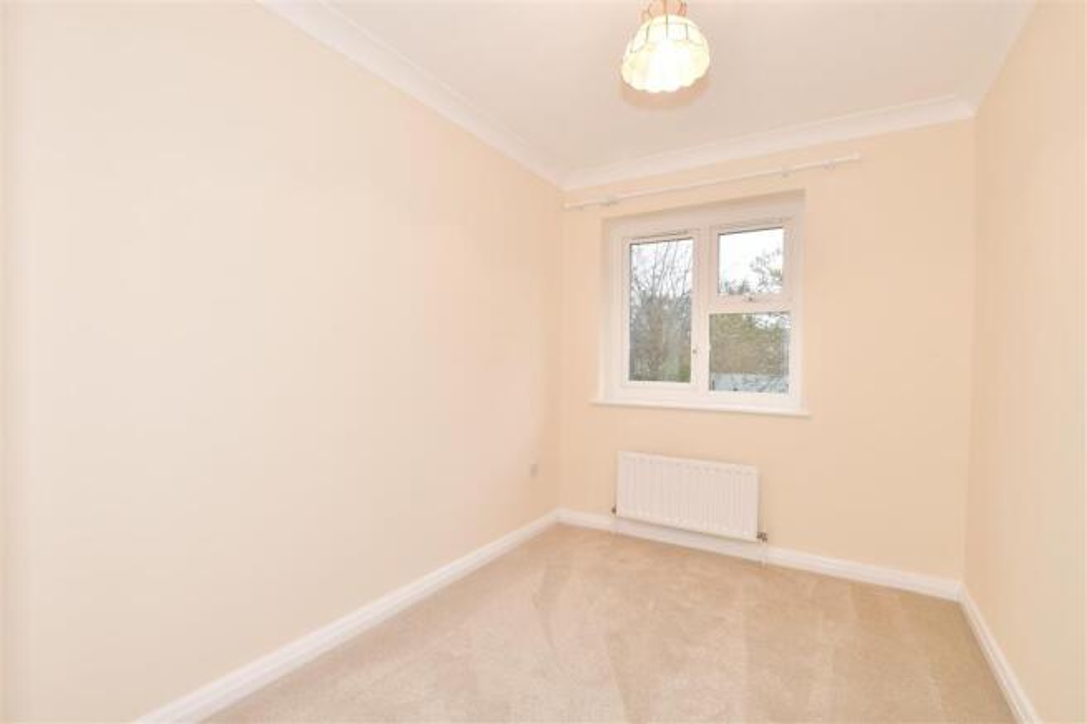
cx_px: 544
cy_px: 362
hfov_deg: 100.4
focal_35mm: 15
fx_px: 453
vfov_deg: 77.3
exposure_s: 1/6
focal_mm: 10
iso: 200
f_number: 8
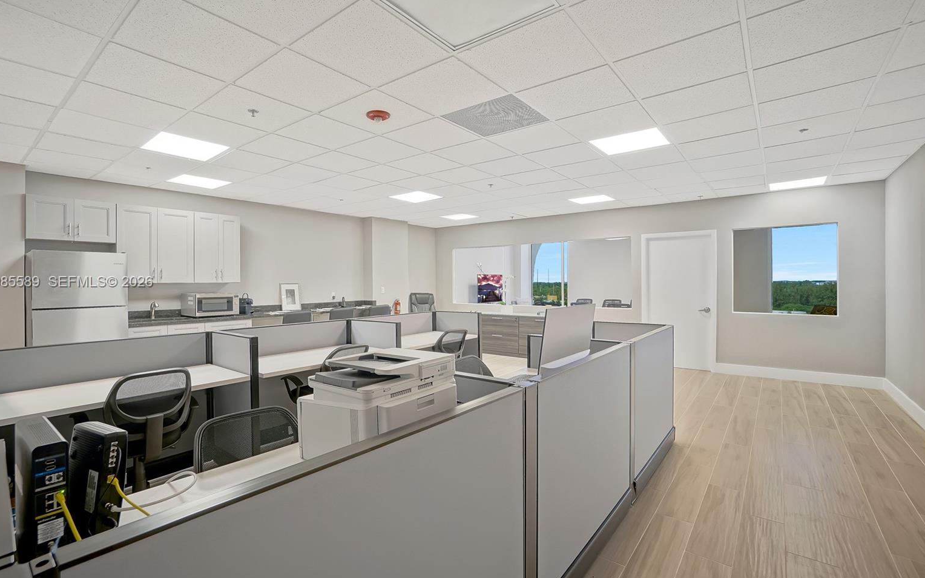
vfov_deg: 71.2
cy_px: 283
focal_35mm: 16
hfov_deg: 97.8
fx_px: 403
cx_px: 449
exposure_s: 1/2
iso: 160
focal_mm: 10
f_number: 7.1
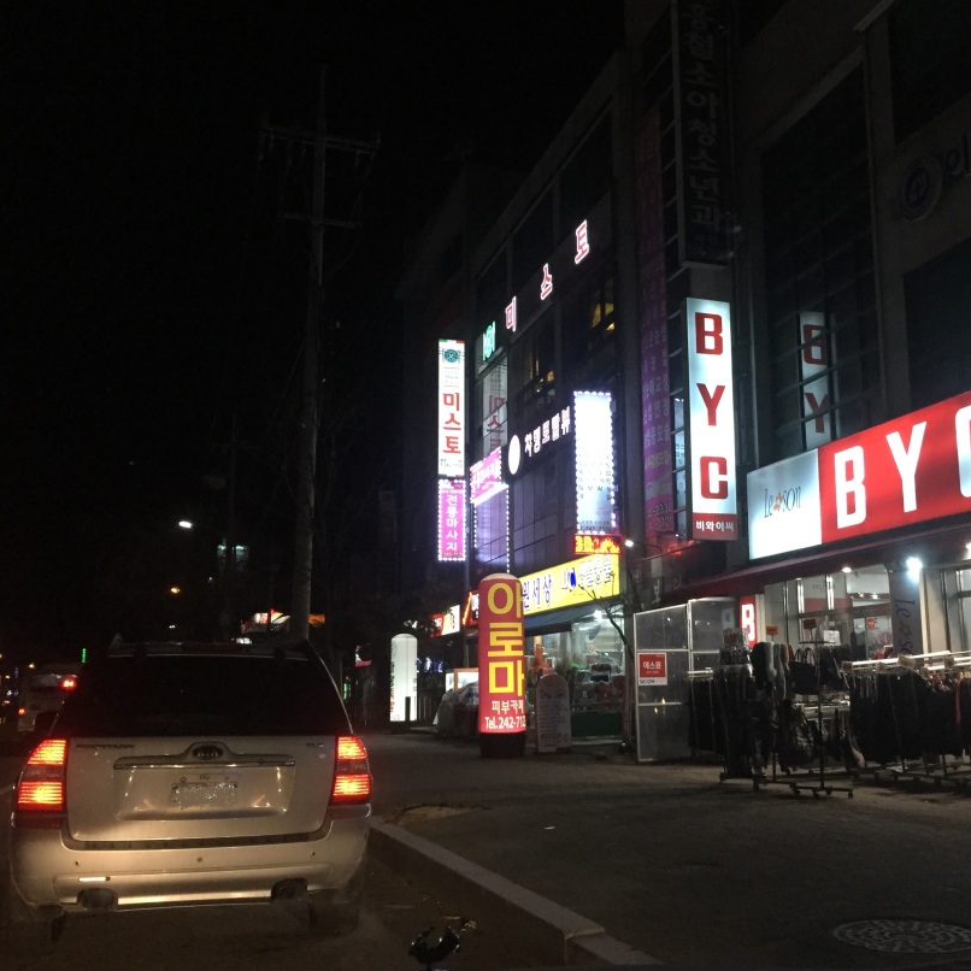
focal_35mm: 35
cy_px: 490
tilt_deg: +9.3
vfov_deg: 47.2
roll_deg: +0.9
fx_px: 1111
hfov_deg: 46.8
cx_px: 602
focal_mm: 4.15
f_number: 2.2
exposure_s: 1/24
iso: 250
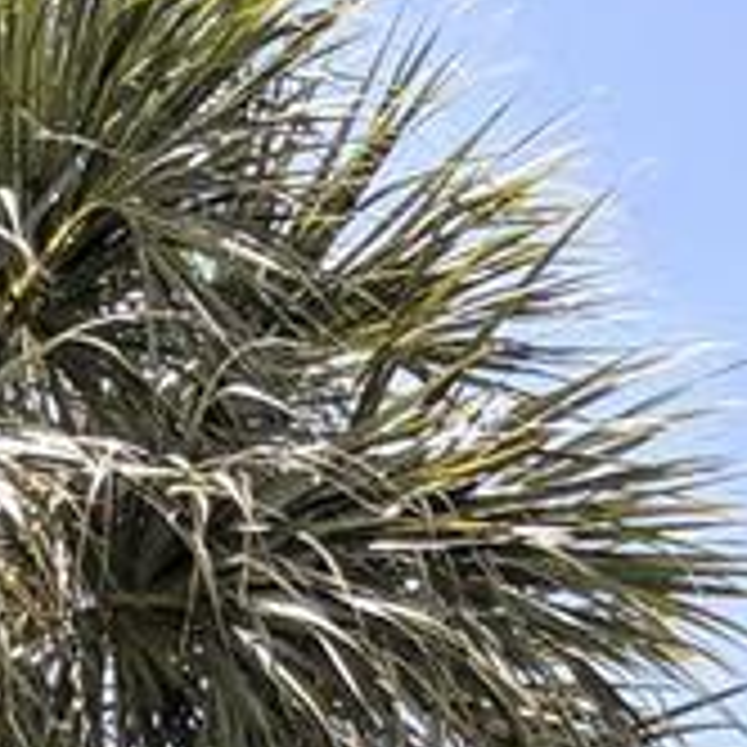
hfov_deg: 7.9
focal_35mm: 222
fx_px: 5420
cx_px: 45
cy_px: 2498
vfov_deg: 6.8
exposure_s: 1/2141
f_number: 1.6
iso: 50
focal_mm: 5.96
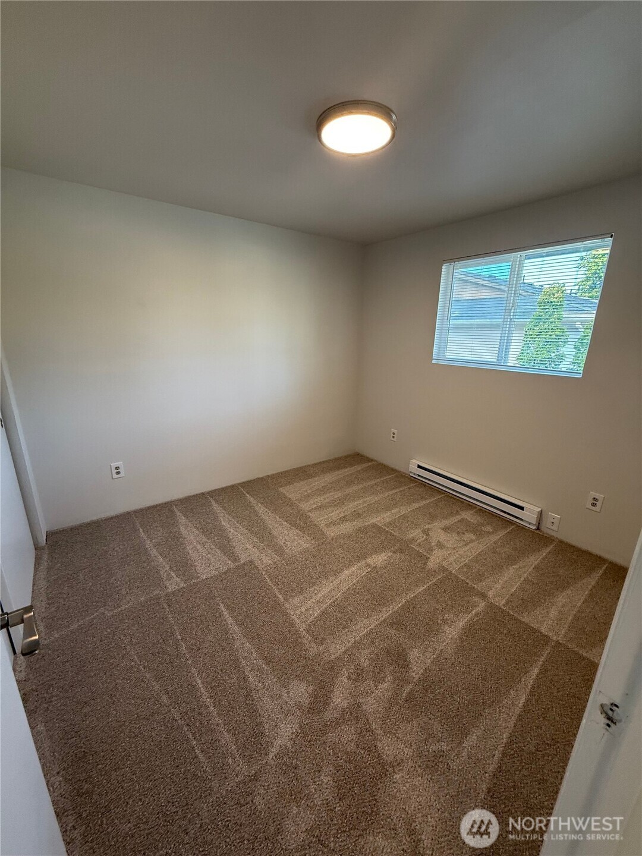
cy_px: 428
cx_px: 321
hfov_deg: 85.7
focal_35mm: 14
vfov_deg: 102.1
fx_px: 346
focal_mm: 2.22
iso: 200
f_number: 2.2
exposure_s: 1/120
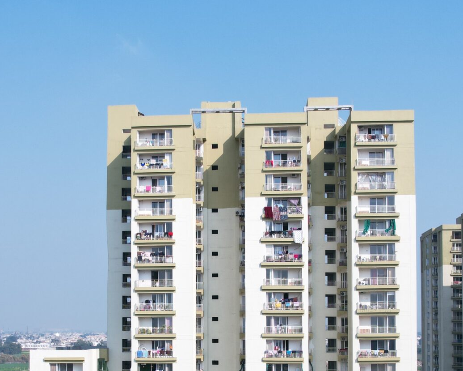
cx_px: 197
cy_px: 308
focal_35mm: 51
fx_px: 699
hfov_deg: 36.6
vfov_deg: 28.9
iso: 100
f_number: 2.8
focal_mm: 8.38
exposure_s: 1/1500
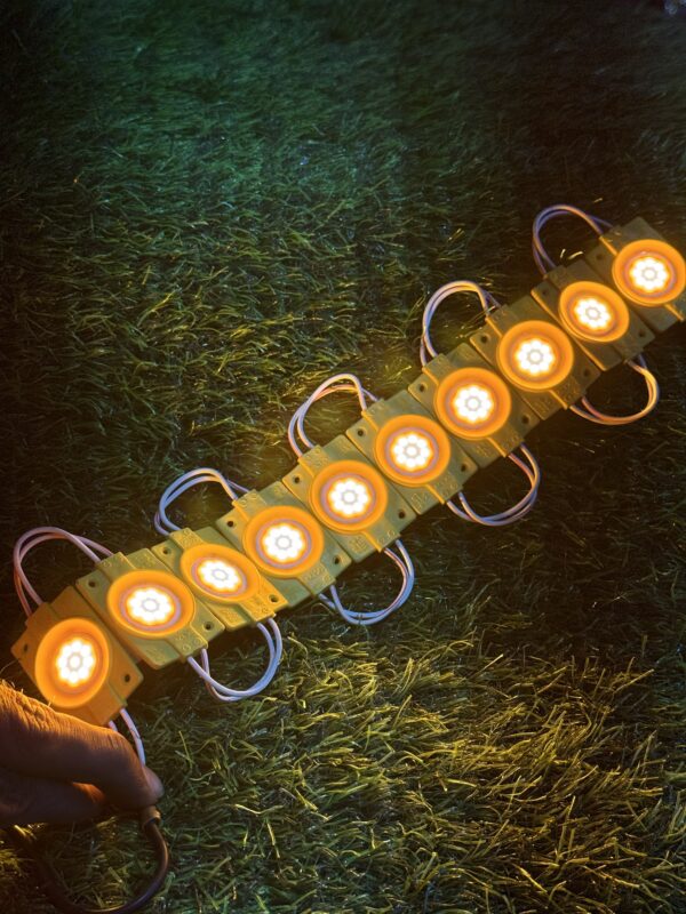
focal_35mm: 48
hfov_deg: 30.3
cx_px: 343
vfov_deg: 39.7
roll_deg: -3.2
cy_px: 457
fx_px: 1268
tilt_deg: -29.5
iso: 64
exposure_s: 1/354
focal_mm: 6.76
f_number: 1.78
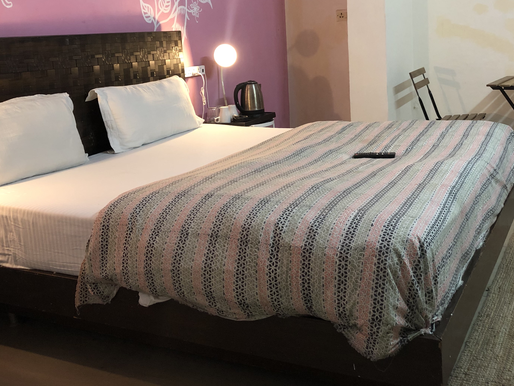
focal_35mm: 41
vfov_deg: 34.5
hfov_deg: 45.7
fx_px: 609
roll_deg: +3.5
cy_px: 104
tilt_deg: -6.5
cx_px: 278
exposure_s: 1/17
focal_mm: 4
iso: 64
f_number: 1.8
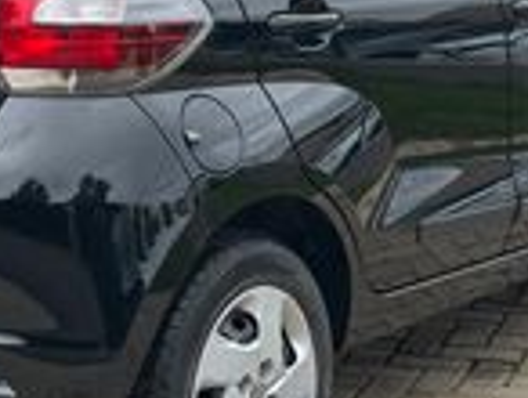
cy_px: 72
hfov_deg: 12.8
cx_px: 166
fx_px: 2353
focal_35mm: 154
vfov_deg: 9.6
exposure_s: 1/971
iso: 64
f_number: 1.78
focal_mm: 6.86
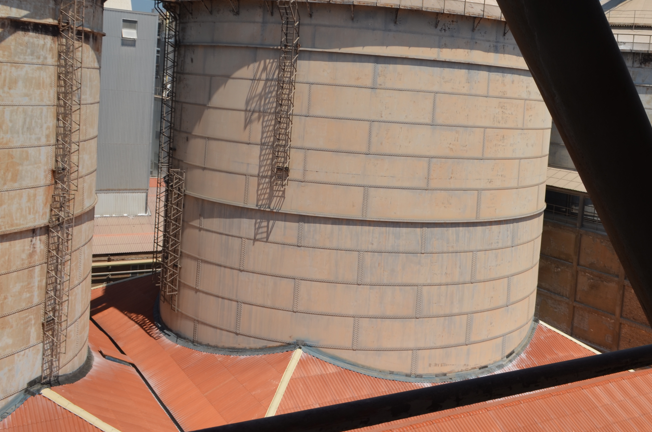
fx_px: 741
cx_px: 388
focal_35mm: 41
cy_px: 133
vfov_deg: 32.1
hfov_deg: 47.2
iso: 100
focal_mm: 18
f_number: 9
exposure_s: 1/320
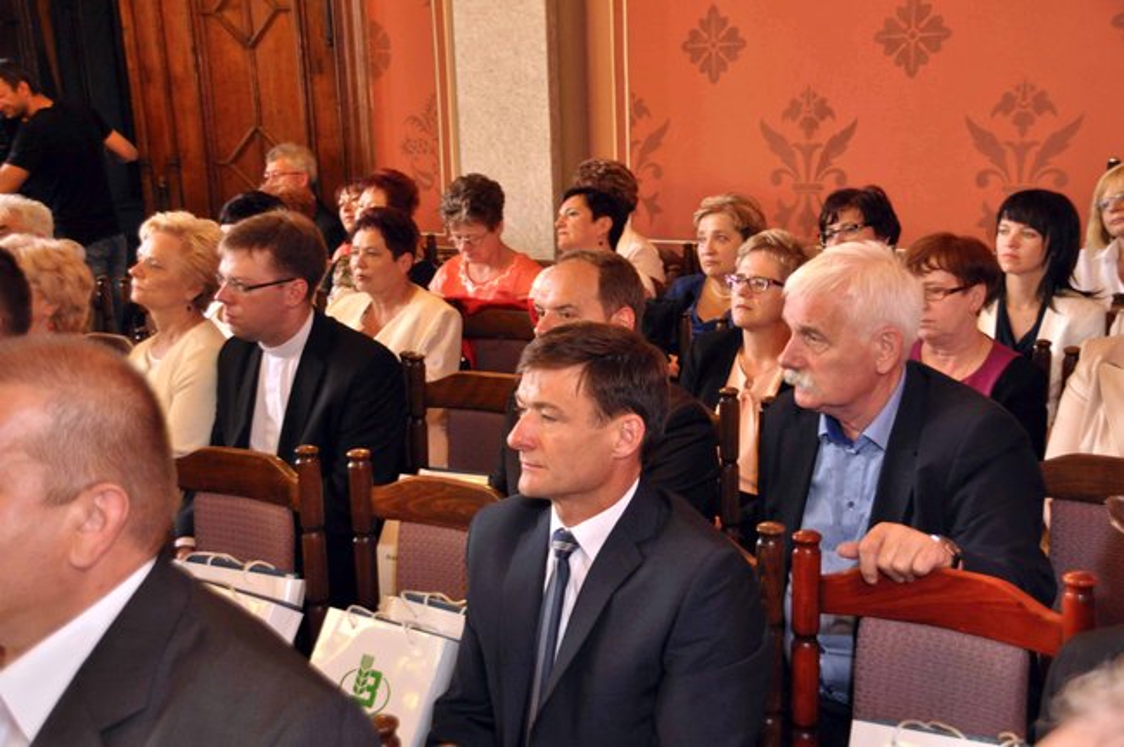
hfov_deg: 41.2
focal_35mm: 48
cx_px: 562
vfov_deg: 28.0
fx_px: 1497
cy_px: 374
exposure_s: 1/30
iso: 800
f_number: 4.2
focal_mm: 32
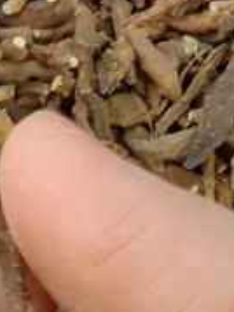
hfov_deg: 8.3
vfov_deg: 11.6
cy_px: 499
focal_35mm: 161
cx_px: -372
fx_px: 1453
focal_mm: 1.76
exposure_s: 1/50
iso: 200
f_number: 2.2
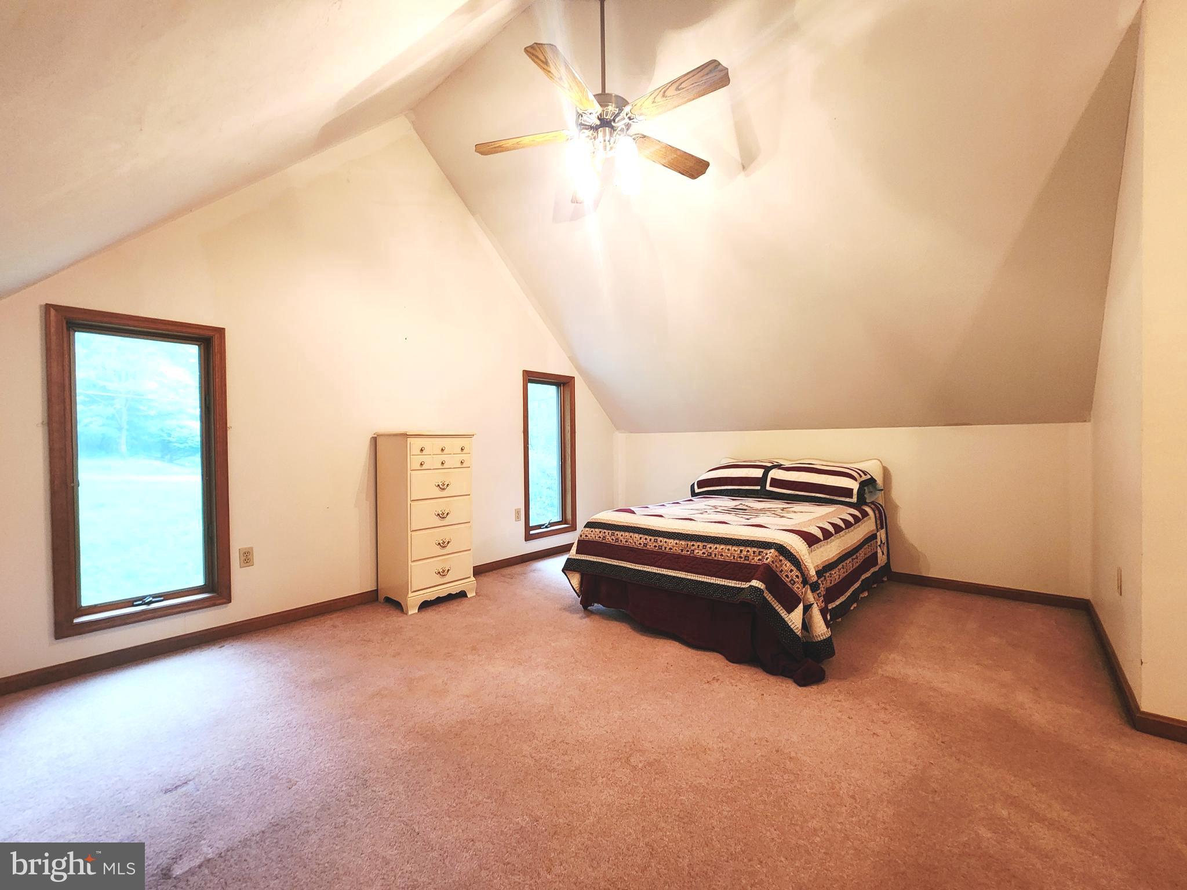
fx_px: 446
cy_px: 445
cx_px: 594
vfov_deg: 89.9
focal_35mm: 13
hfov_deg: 106.2
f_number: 2.2
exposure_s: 1/30
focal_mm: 2.2
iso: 400
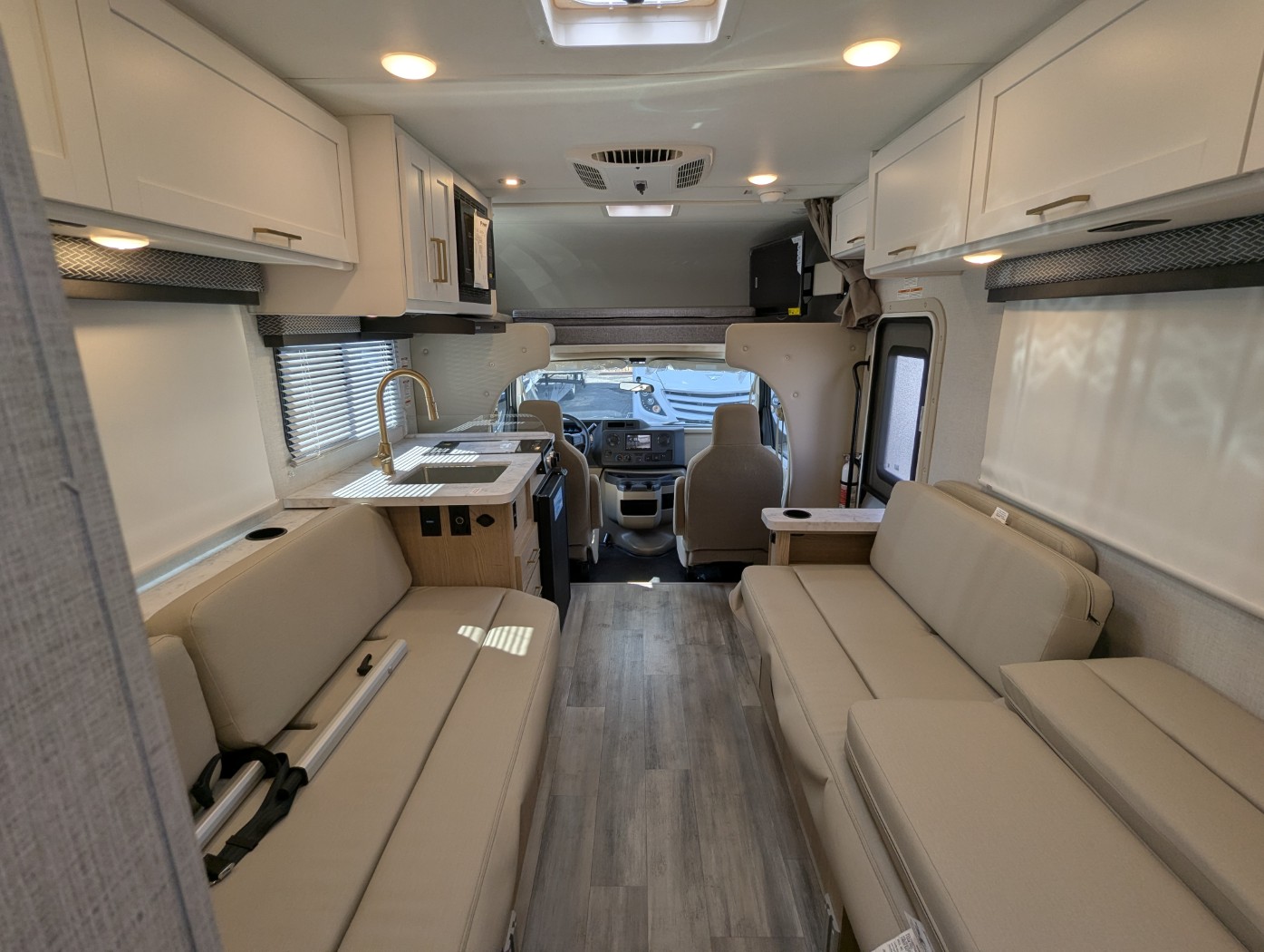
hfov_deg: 94.4
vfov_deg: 78.2
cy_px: 476
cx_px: 632
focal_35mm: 16
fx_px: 585
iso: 52
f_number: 2.2
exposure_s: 1/187
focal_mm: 2.35
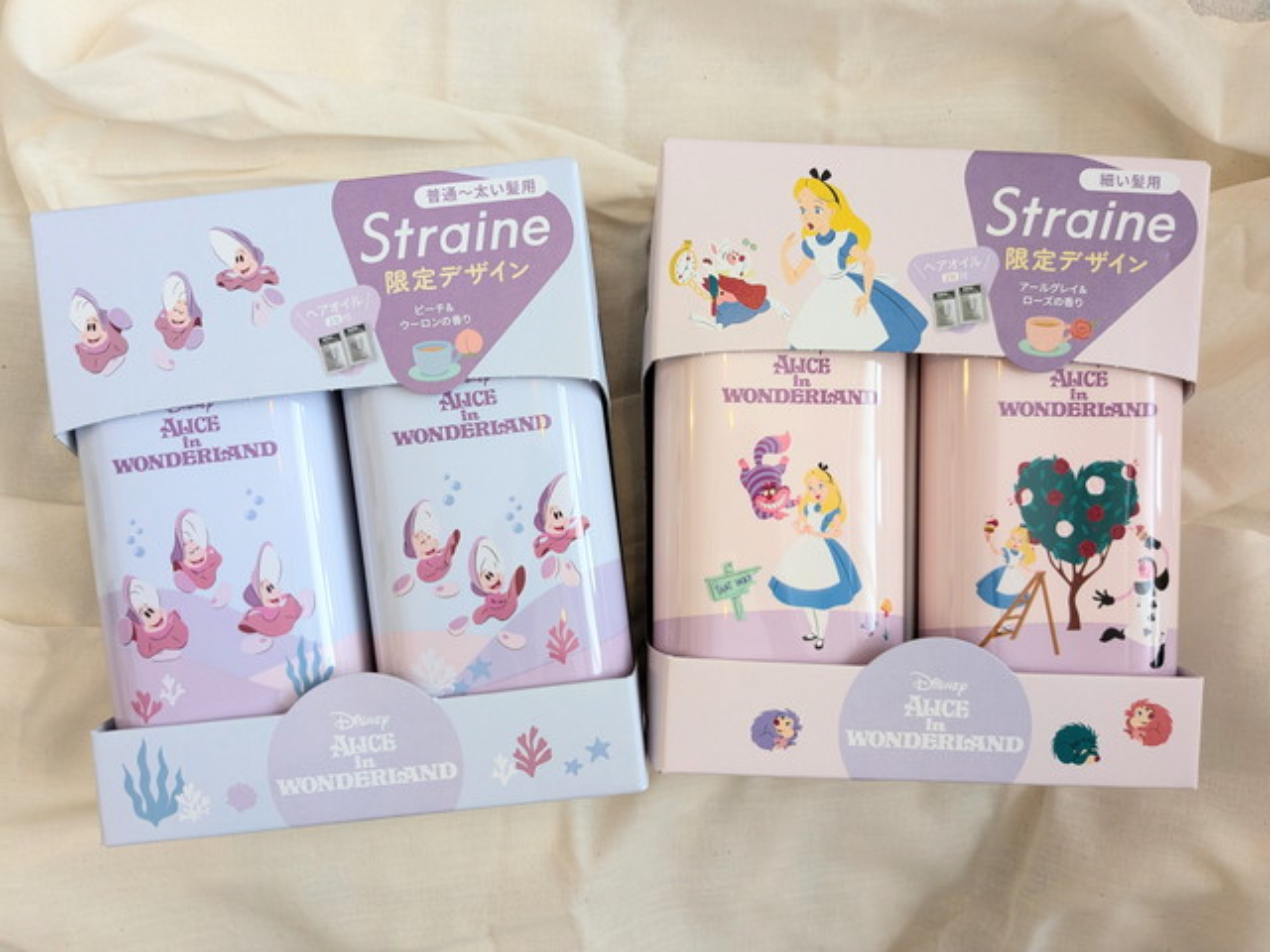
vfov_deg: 51.4
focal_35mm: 27
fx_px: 991
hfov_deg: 65.3
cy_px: 476
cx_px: 635
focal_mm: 4.38
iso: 61
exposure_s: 1/40
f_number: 1.73
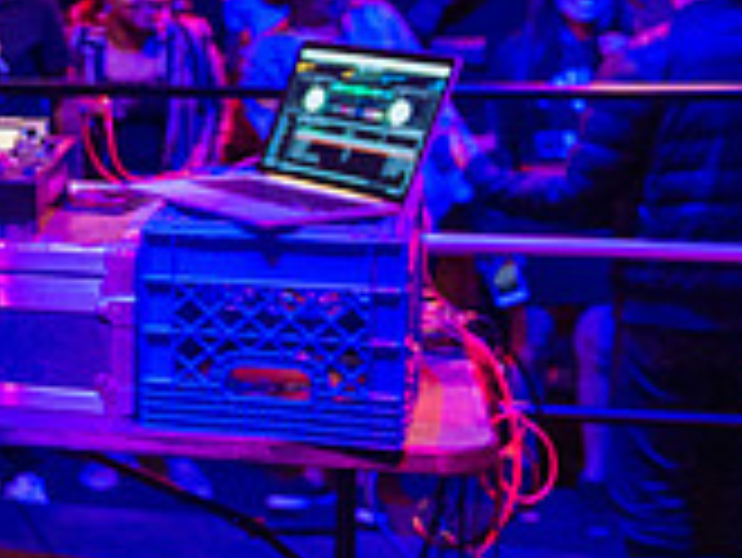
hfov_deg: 18.9
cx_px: -407
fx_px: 1931
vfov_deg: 16.4
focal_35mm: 90
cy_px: 156
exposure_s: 1/250
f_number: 2.8
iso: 4000
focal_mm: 24
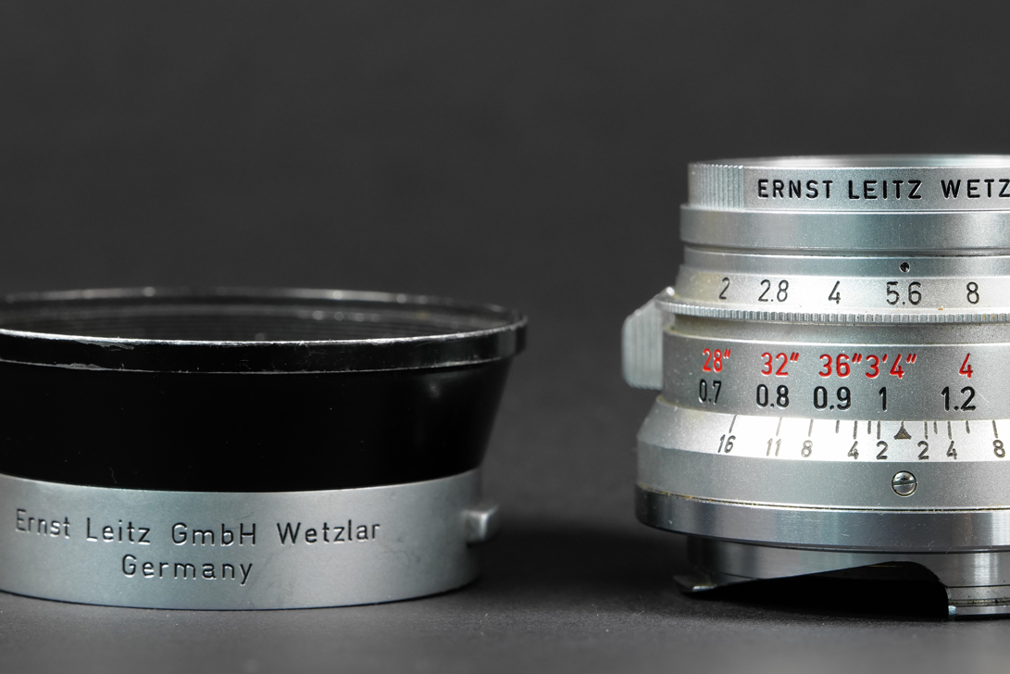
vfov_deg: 10.4
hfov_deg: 15.5
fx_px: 3704
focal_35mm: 132
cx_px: 544
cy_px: 268
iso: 800
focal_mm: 90
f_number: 14
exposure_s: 1/2.5
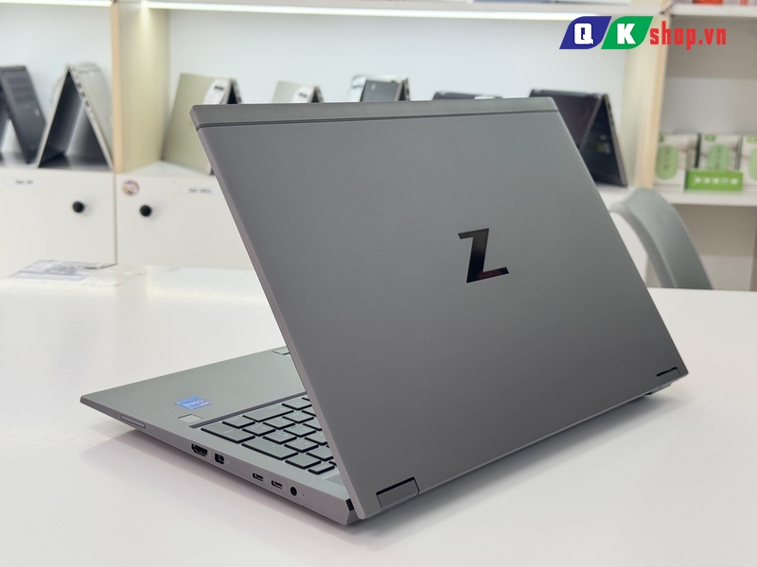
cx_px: 378
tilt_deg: -12.6
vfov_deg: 30.3
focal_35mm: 48
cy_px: 284
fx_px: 1050
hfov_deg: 39.7
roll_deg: -0.9
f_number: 1.78
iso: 64
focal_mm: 6.76
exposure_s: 1/100
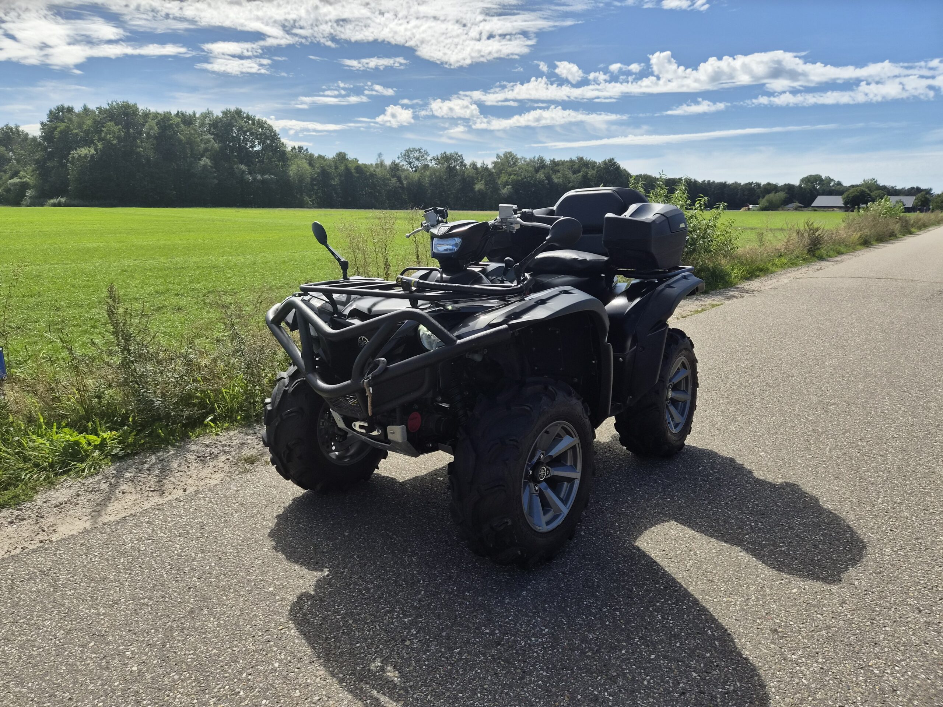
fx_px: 627
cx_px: 472
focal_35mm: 23
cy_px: 354
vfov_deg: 58.9
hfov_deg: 73.9
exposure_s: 1/7296
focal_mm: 5.4
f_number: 1.8
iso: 80
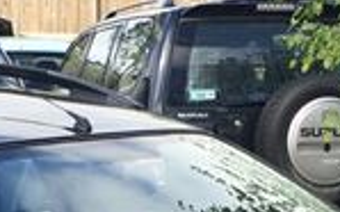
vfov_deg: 7.5
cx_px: 135
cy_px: 499
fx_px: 1528
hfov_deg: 12.7
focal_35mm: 165
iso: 32
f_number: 2.2
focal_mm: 4.15
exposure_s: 1/622
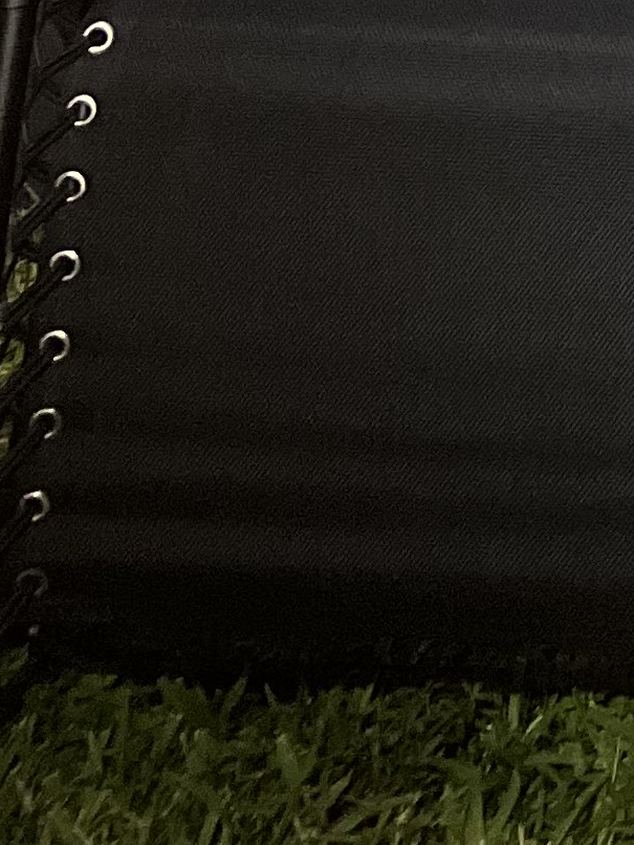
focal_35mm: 130
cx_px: 1389
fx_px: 3173
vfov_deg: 12.5
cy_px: -1067
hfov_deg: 10.3
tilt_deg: -12.8
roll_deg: +0.2
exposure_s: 1/33
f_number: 1.5
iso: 400
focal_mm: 5.7
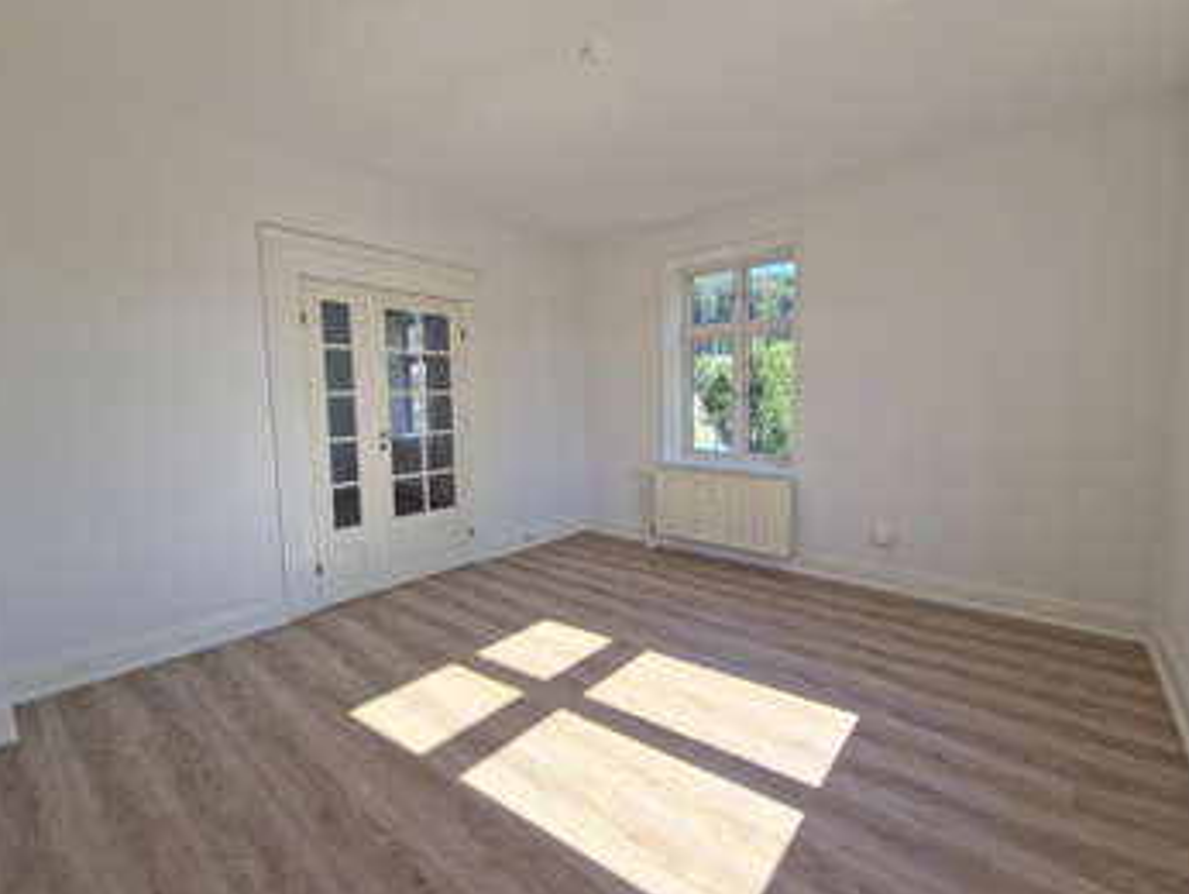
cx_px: 620
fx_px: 481
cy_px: 447
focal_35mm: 14
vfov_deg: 85.7
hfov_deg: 102.0
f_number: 2.2
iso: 50
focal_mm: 2.2
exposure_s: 1/410
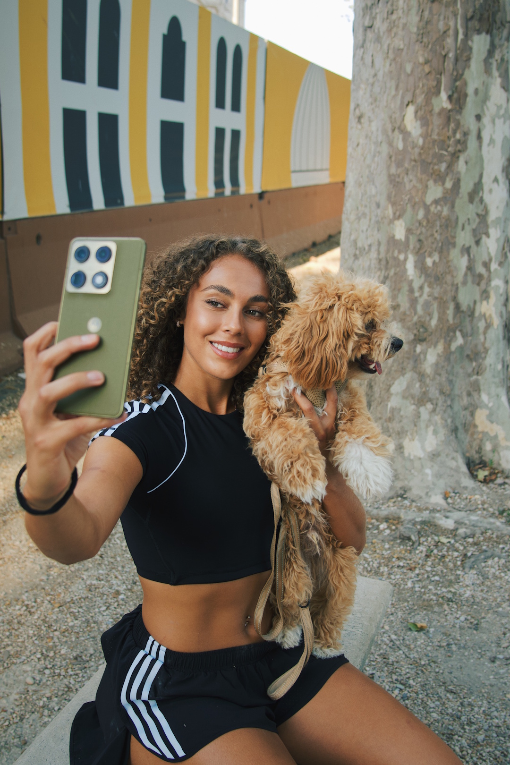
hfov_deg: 36.9
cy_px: 382
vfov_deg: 53.1
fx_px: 765
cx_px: 255
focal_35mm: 36
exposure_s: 1/160
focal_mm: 24
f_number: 4
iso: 160
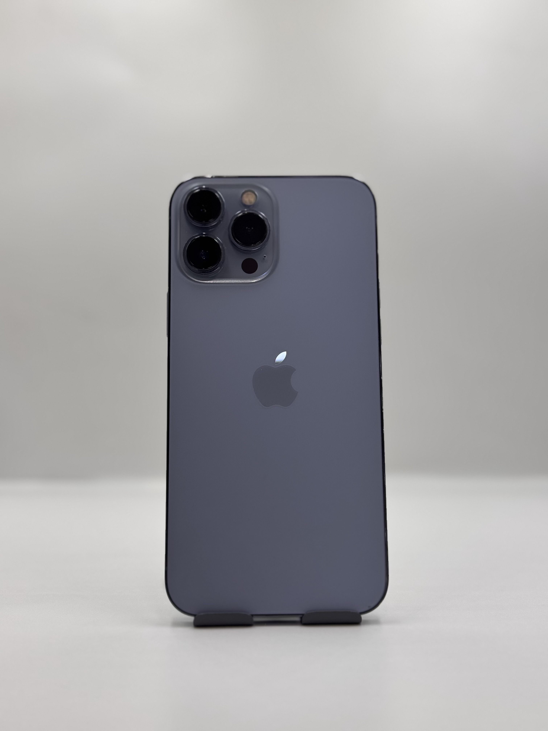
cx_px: 274
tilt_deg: -2.5
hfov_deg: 30.3
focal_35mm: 48
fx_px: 1013
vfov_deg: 39.7
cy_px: 366
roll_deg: +0.1
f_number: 1.78
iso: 64
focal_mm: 6.76
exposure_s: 1/731
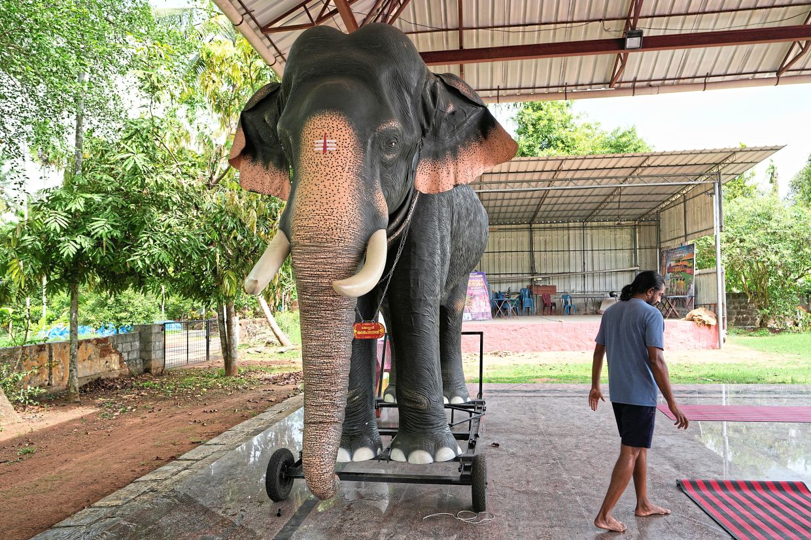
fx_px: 518
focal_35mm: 23
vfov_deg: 55.1
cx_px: 406
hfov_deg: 76.1
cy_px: 270
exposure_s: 1/160
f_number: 5
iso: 200
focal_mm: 23
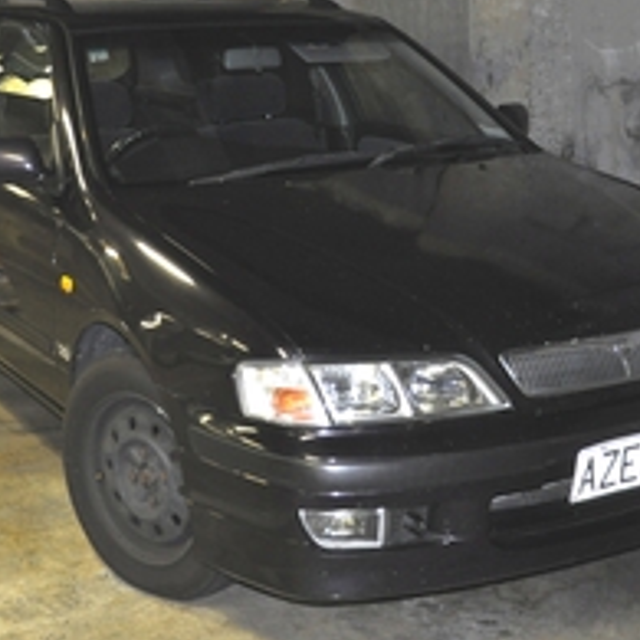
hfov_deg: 27.7
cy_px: 282
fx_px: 1297
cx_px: 356
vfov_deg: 27.7
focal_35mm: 62
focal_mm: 21
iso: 800
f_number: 3.8
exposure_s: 1/60
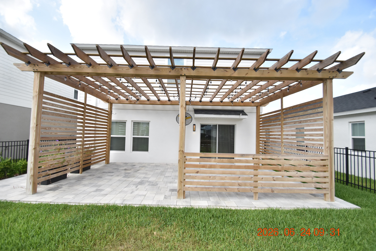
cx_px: 188
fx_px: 157
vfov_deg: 77.3
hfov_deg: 100.4
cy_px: 126
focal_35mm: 15
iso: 800
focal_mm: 10
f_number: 3.5
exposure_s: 1/3000
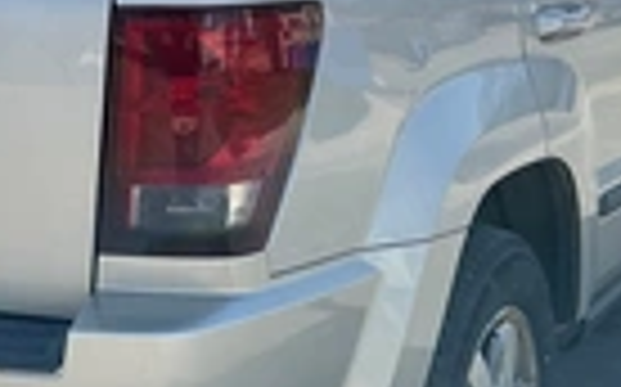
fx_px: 1454
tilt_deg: -9.1
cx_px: 117
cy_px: 112
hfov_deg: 23.7
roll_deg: +0.9
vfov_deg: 15.1
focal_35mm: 86
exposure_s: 1/1534
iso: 25
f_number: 1.8
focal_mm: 3
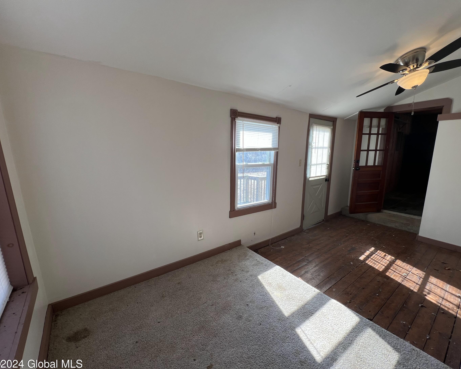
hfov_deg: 100.6
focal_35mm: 14
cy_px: 191
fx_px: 191
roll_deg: -0.4
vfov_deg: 87.9
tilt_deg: -12.9
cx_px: 246
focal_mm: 1.57
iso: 32
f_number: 1.8
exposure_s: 1/120
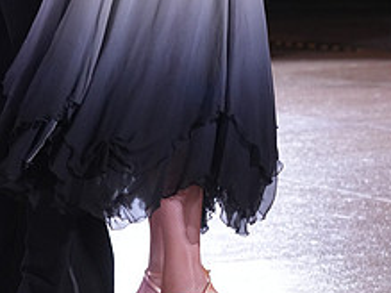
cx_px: 174
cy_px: -139
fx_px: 2416
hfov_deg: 9.3
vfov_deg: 6.8
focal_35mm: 214
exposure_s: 1/250
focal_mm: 84
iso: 2500
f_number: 4.5
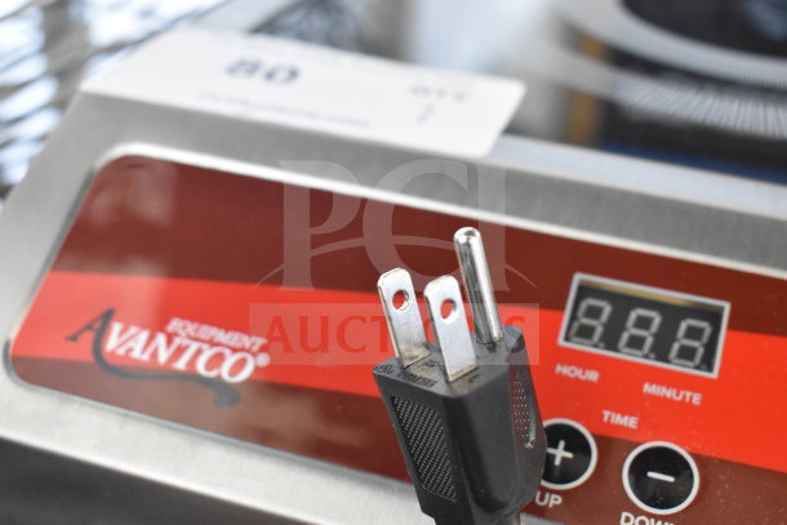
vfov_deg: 26.5
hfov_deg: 38.9
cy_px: 262
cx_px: 394
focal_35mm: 51
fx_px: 1115
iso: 4000
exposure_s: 1/50
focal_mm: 34
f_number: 4.5
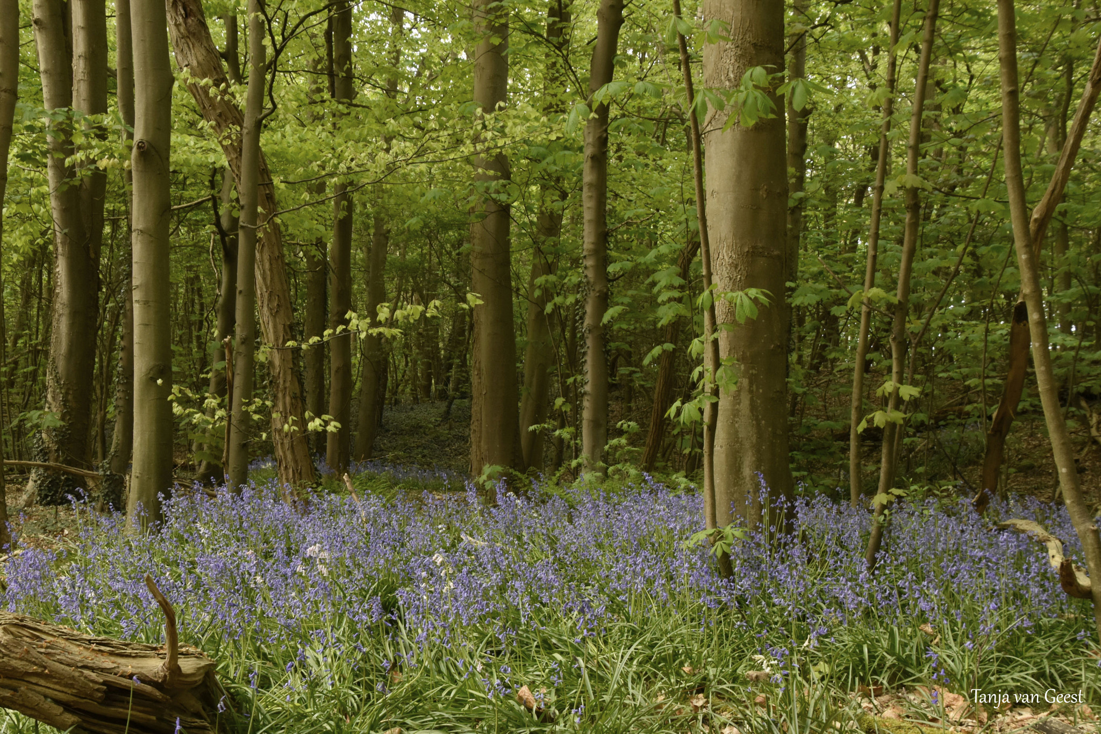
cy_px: 367
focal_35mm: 39
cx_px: 550
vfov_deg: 34.2
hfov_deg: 49.5
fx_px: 1193
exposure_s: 1/100
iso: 1000
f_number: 11
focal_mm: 26
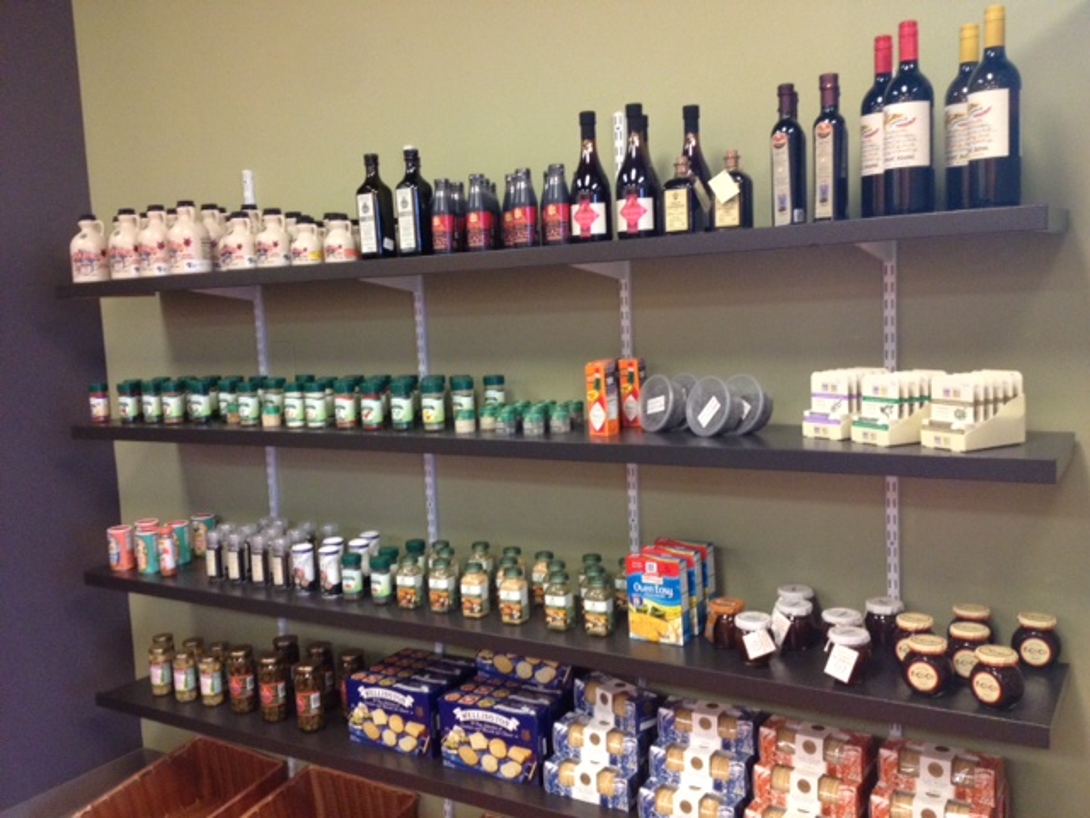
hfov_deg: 52.6
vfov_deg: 40.7
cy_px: 409
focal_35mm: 35
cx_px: 545
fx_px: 1102
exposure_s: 1/20
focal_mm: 4.28
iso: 250
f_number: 2.4
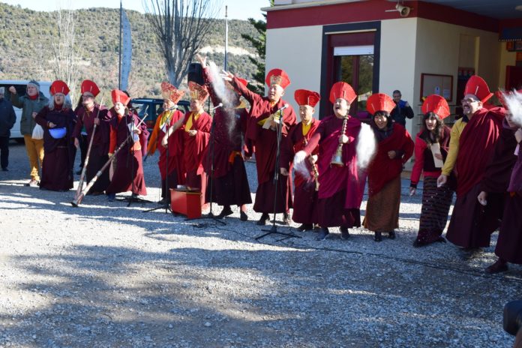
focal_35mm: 44
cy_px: 174
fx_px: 631
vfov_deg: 30.8
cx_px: 261
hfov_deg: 45.0
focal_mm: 29
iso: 220
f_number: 8
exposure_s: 1/250
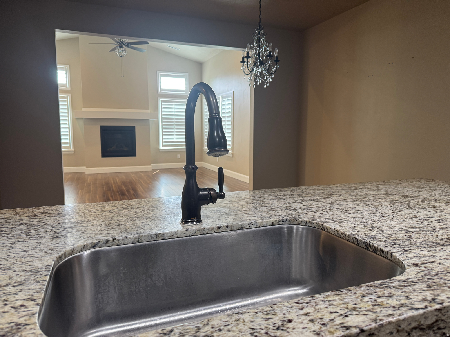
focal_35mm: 24
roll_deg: -0.6
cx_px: 225
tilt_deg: -7.2
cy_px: 168
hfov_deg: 71.6
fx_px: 312
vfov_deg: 56.8
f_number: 1.78
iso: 125
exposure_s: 1/60
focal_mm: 6.76
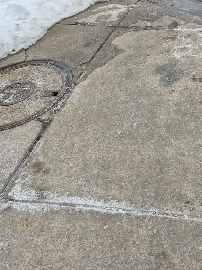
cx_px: 186
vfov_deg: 38.5
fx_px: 350
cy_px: 15
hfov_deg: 30.6
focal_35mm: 45
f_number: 1.8
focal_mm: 5.4
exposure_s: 1/180
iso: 64
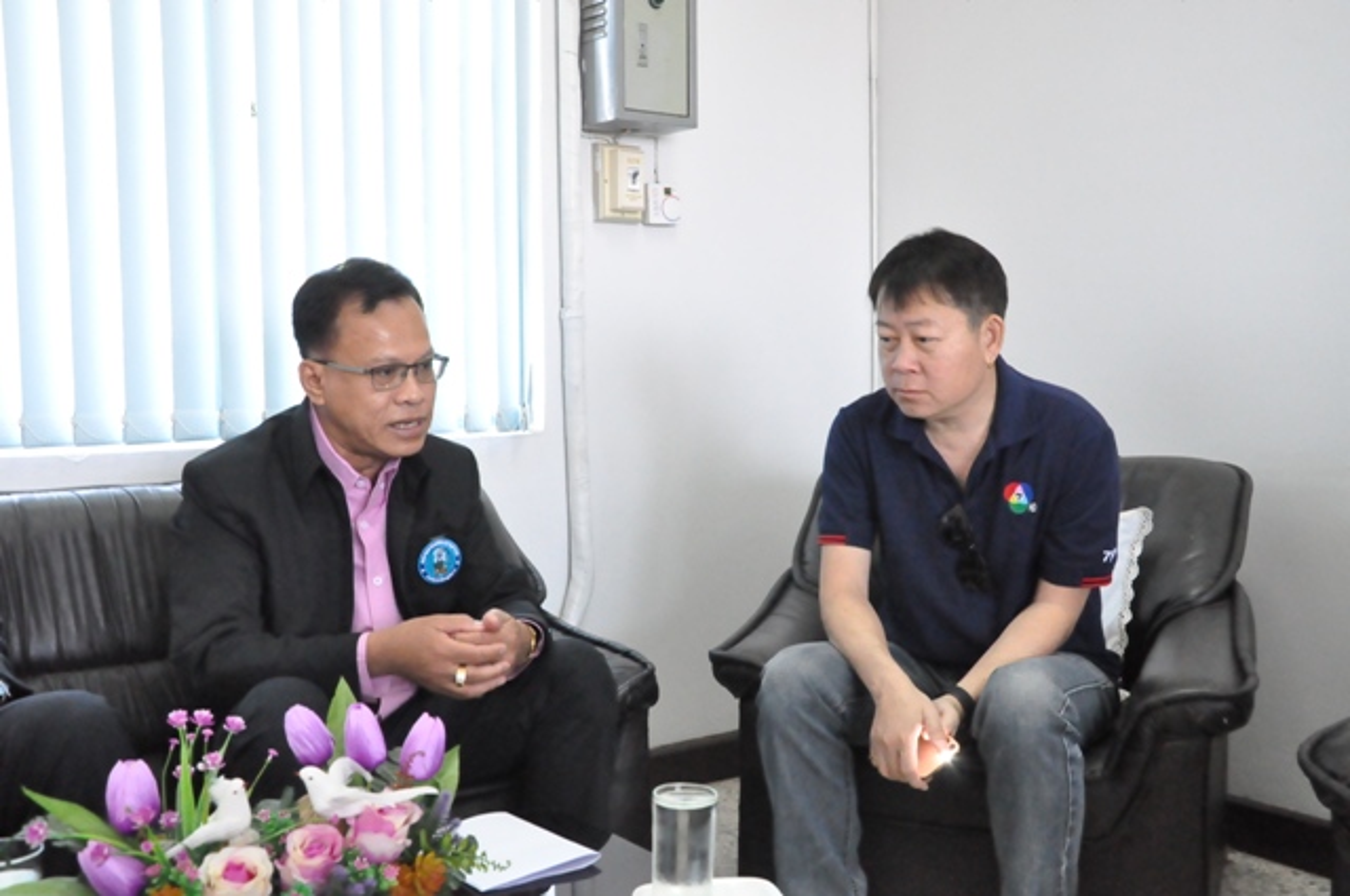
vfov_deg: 34.1
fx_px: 1461
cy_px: 448
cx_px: 675
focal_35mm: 39
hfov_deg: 49.6
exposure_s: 1/125
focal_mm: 26
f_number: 9
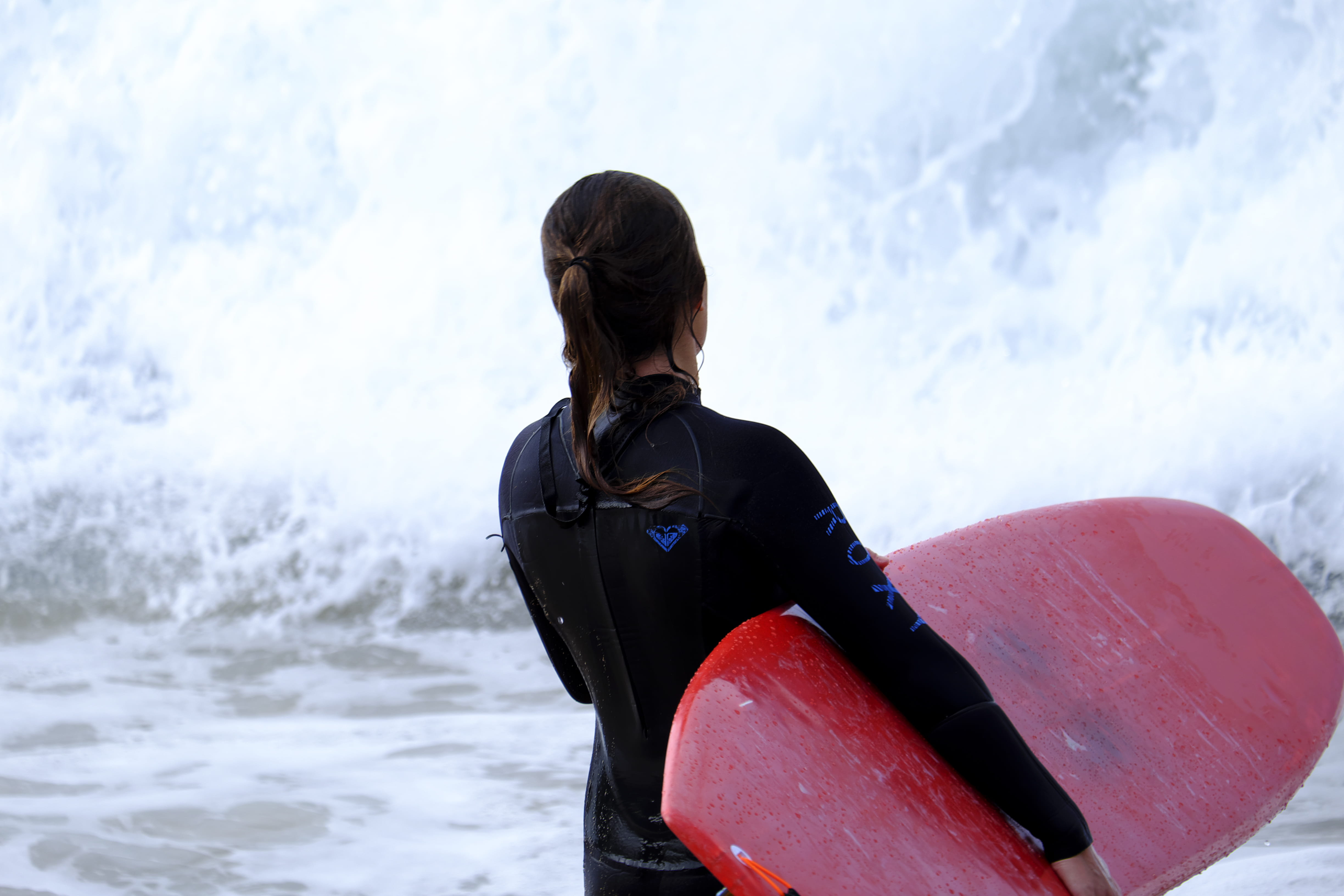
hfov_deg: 6.0
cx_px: 672
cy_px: 448
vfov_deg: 4.0
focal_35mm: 345
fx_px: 12879
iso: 200
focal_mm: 230
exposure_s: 1/340
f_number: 6.7
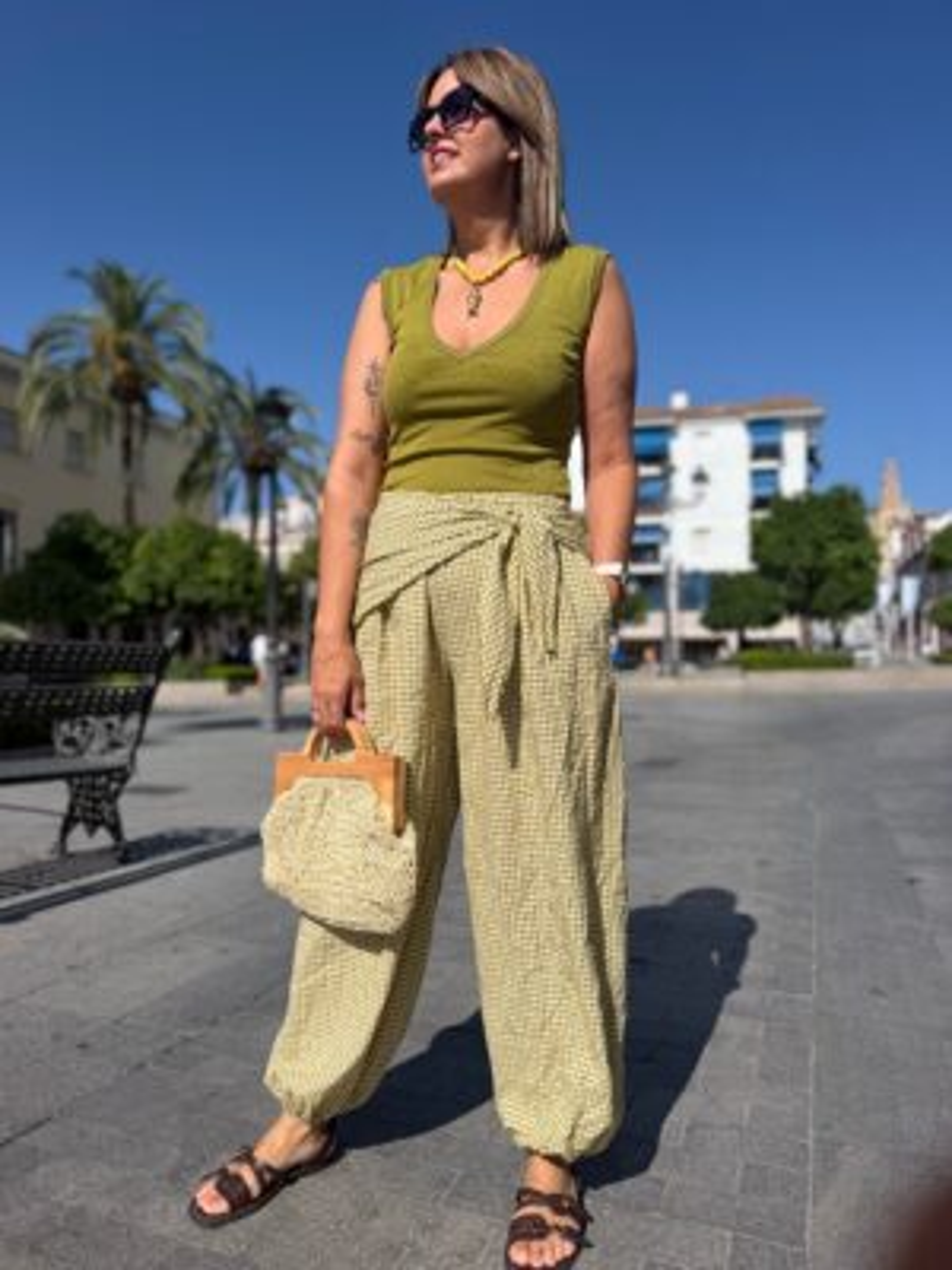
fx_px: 880
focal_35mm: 24
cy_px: 635
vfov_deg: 71.6
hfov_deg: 56.8
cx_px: 476
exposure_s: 1/7353
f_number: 1.78
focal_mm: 6.76
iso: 80
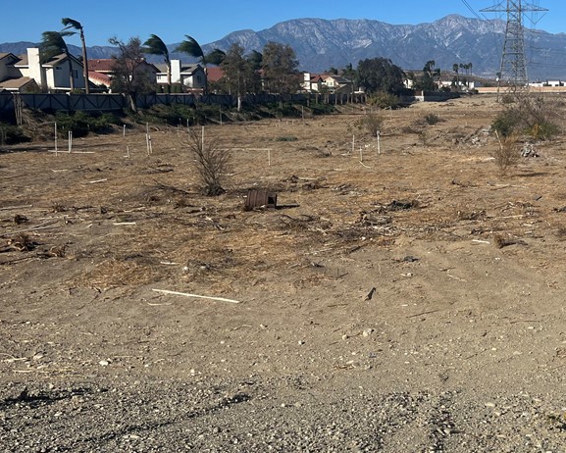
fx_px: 754
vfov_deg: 33.4
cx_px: 472
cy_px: 188
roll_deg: -1.1
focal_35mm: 45
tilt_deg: -8.3
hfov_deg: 39.2
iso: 50
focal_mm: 5.7
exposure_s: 1/6579
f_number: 1.5
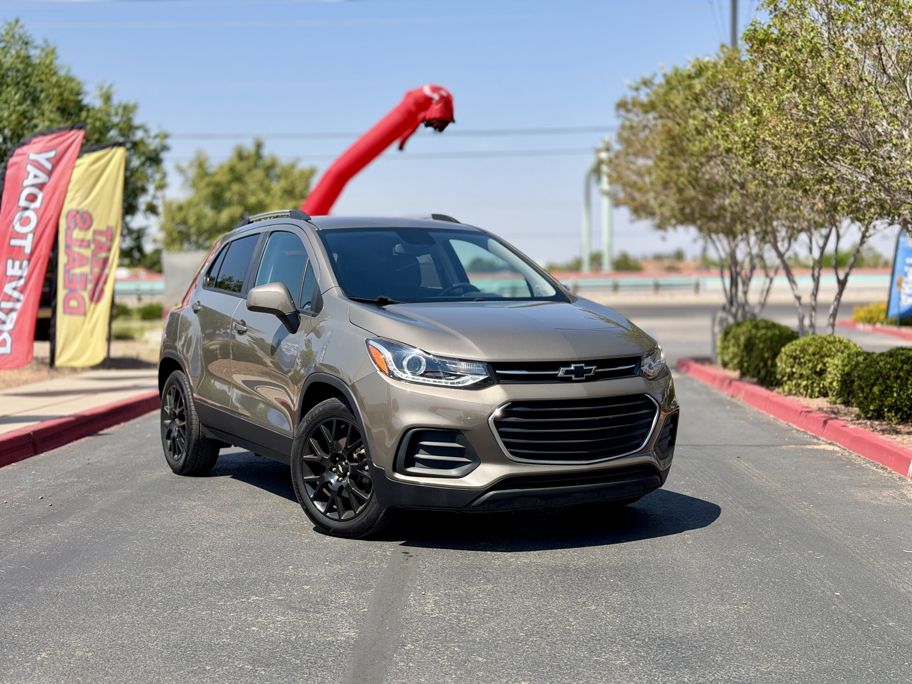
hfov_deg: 39.7
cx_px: 456
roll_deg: +1.2
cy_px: 342
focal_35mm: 48
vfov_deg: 30.3
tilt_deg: -3.3
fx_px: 1265
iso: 64
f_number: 1.78
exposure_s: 1/4098
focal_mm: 6.76
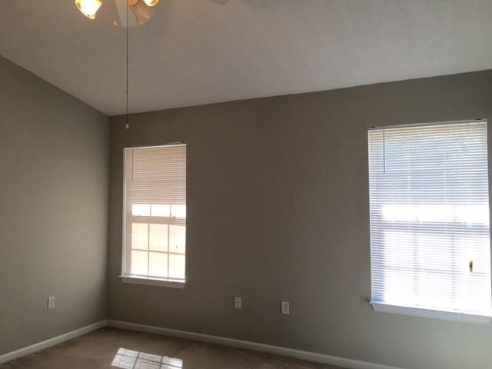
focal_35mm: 29
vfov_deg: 48.2
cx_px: 246
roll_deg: +0.4
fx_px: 412
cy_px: 184
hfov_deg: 61.7
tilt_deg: +3.4
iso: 32
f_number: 2.2
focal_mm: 4.15
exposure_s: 1/120
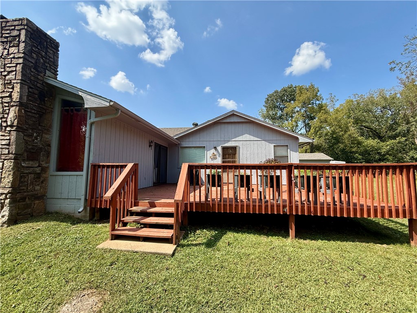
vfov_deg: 85.7
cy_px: 156
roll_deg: -0.7
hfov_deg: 102.1
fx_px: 169
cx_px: 208
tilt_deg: +5.8
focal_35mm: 14
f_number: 2.2
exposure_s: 1/1259
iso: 50
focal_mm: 2.22
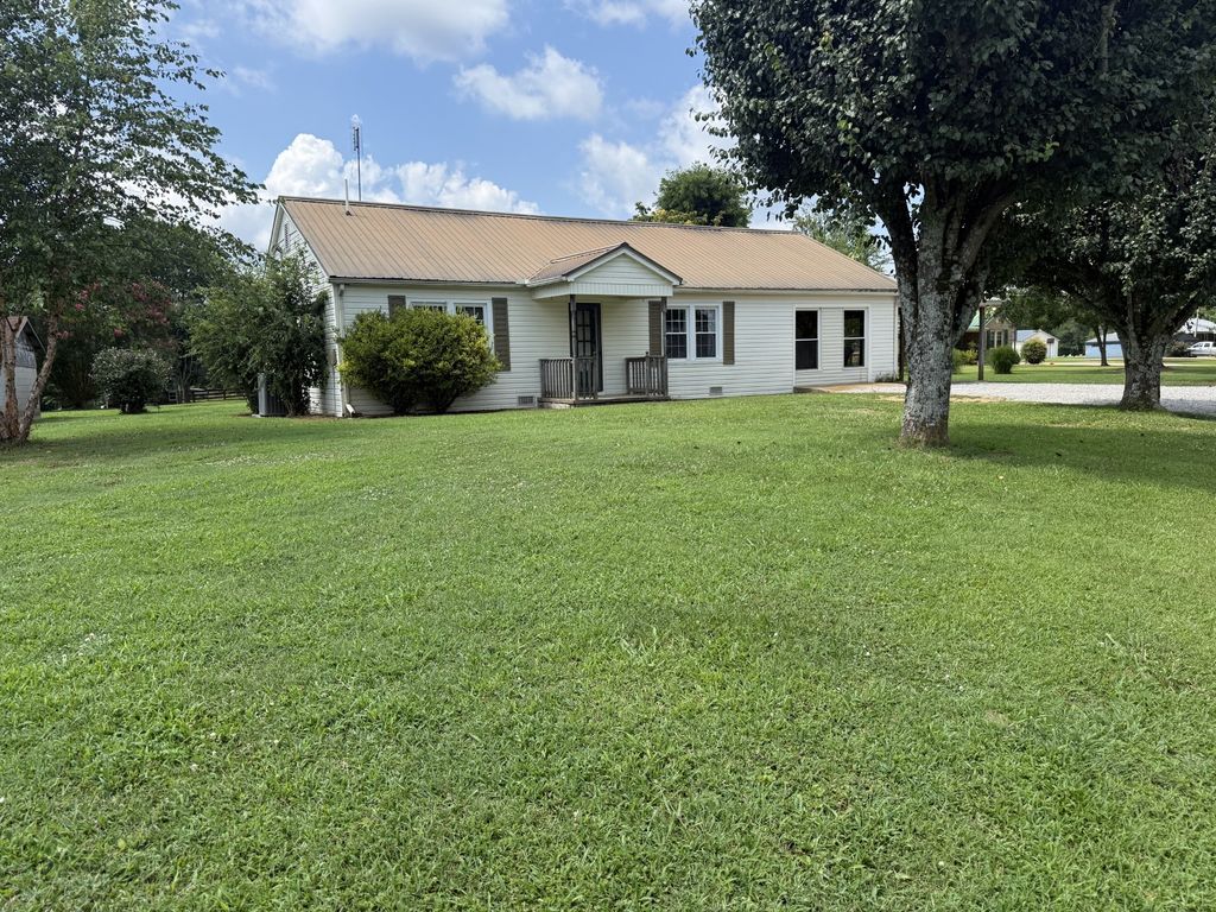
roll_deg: +1.3
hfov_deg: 71.6
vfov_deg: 56.8
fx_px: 843
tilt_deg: -6.0
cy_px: 456
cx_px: 608
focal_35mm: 24
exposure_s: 1/3425
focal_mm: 6.76
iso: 100
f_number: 1.78
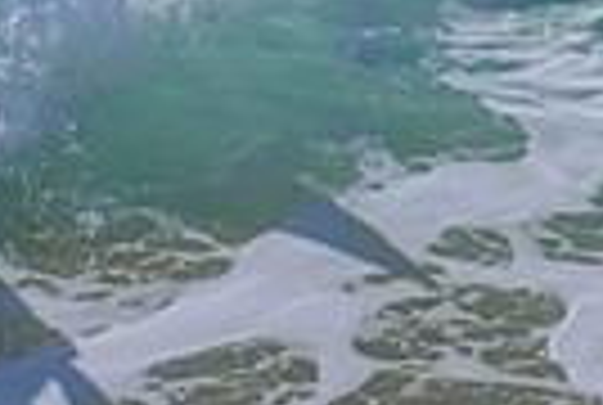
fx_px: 69583
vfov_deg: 0.3
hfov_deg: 0.5
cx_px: -494
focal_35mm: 4145
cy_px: 74
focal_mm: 800
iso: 560
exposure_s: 1/2000
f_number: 11
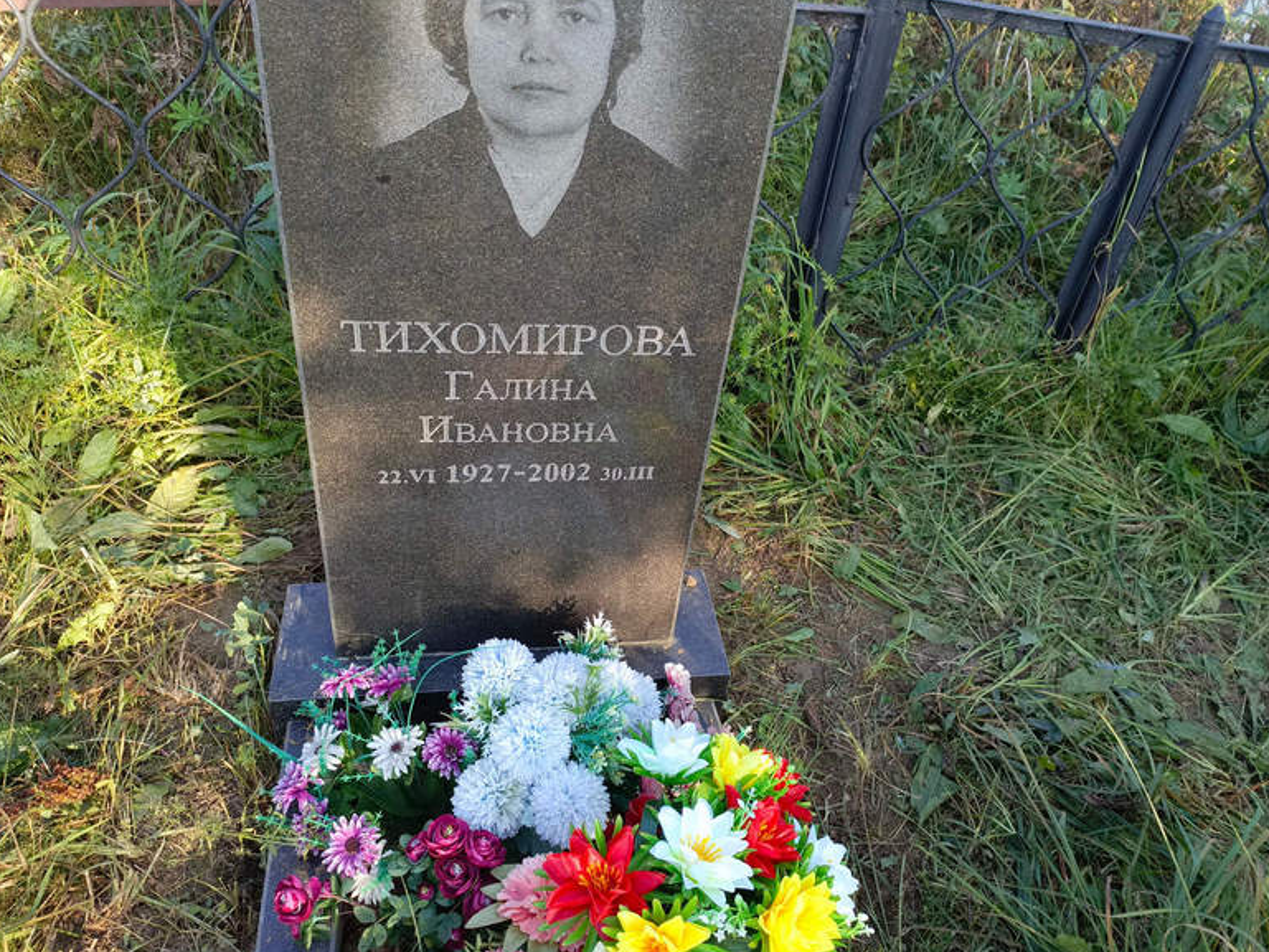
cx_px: 652
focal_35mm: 26
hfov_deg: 67.3
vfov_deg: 53.1
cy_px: 475
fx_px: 953
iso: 110
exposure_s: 1/131
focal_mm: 4.76
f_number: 1.69
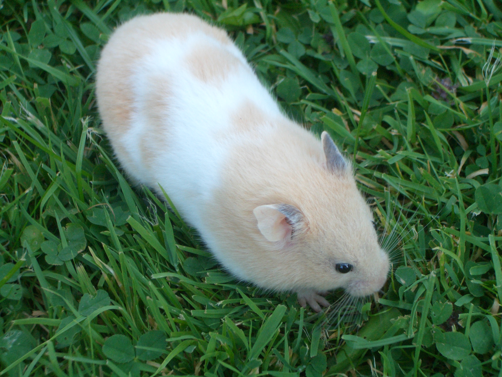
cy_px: 188
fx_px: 1276
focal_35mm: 88
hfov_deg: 22.3
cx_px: 251
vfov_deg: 16.8
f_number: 4.4
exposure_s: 1/80
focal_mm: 14.6
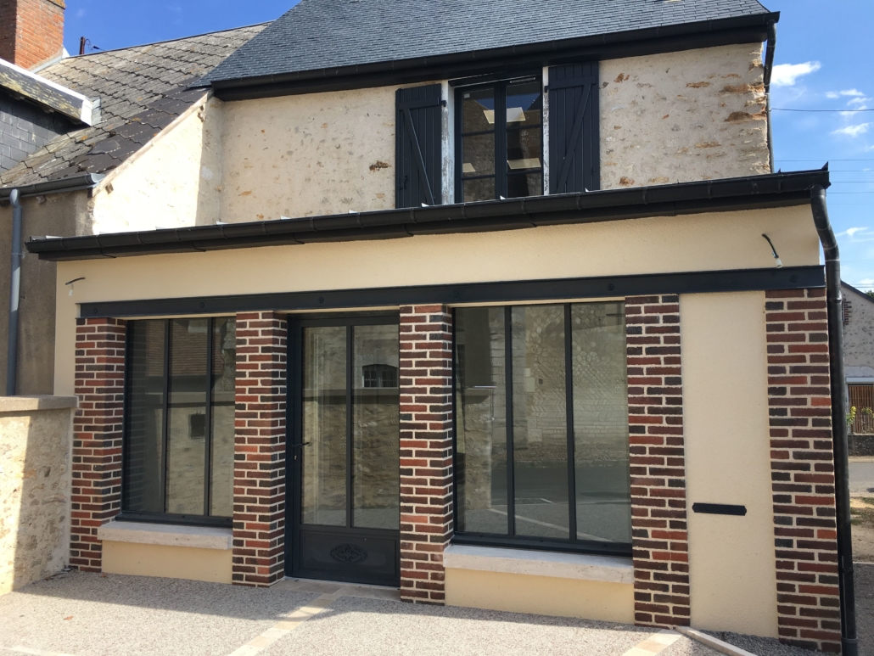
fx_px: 732
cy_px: 328
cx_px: 437
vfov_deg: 48.2
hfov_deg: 61.6
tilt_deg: +3.0
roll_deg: +0.5
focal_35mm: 29
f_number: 2.2
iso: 25
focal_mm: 4.15
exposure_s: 1/705
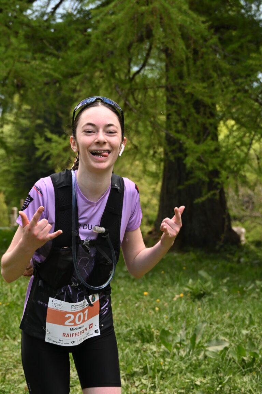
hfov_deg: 15.7
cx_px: 131
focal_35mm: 87
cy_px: 197
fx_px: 950
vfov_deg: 23.4
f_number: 5.6
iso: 1000
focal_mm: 58
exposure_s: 1/800
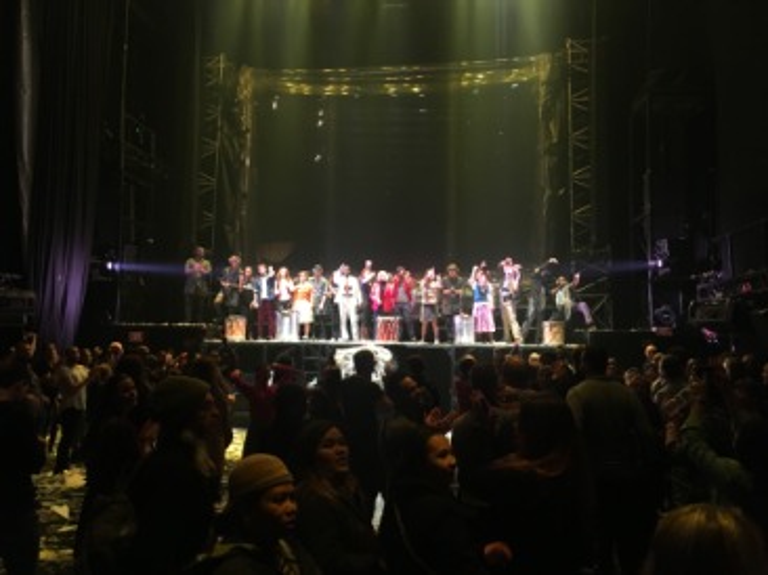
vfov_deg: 48.2
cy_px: 288
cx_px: 384
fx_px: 643
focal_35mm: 29
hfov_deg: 61.7
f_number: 2.2
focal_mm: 4.15
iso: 160
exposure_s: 1/30
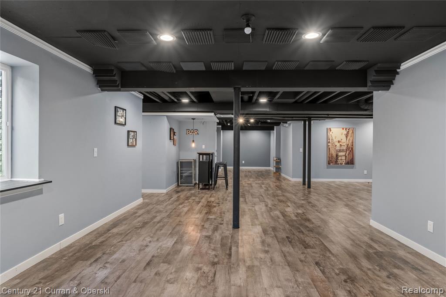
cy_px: 148
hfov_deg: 81.2
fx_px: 260
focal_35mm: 21
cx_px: 223
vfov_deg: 59.5
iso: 1250
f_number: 8
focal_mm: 13.7
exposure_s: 2
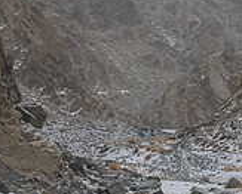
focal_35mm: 130
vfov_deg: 11.7
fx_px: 933
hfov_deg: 14.7
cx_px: 178
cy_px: -31
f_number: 7.1
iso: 640
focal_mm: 39
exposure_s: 1/200
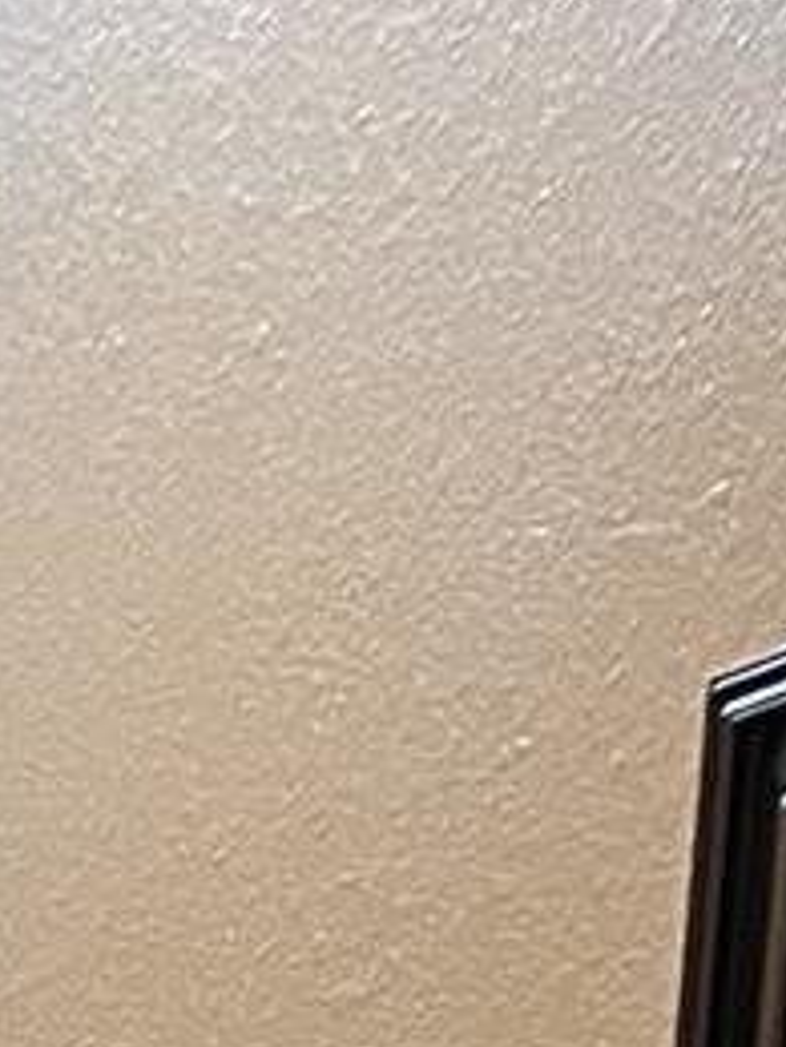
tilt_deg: -17.0
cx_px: -2040
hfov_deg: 6.3
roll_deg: +2.0
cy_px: 3713
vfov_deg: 7.6
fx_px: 6206
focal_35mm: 205
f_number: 1.5
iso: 500
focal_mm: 5.7
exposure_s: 1/40
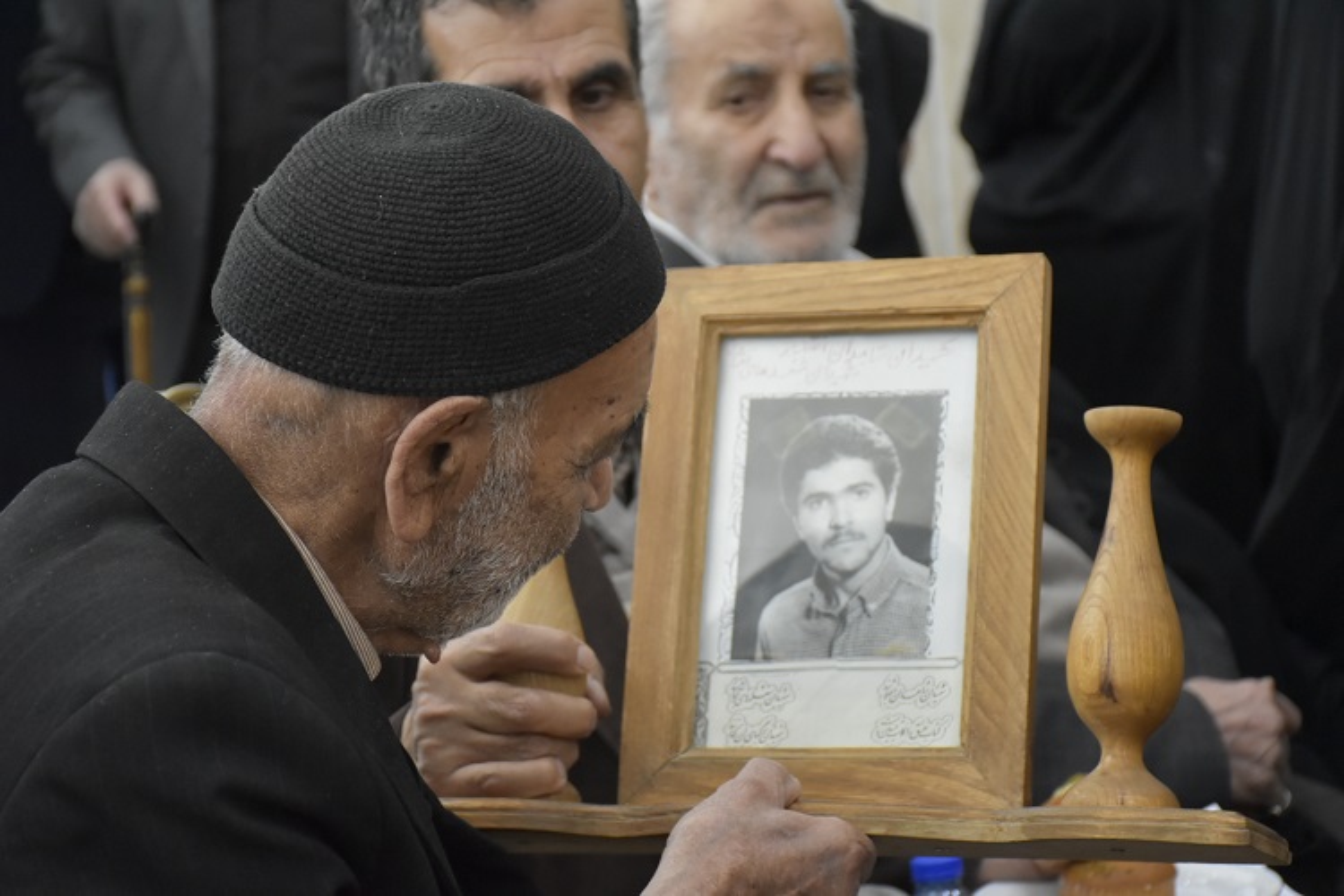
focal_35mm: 99
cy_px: 448
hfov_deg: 20.6
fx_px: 3696
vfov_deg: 13.8
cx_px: 672
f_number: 5
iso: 2800
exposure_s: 1/125
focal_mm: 66
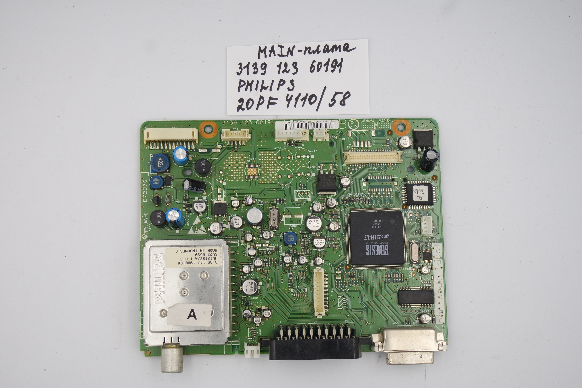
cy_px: 194
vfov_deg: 25.1
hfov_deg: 36.9
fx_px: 873
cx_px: 291
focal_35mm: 54
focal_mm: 20
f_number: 5
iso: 160
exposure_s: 1/125
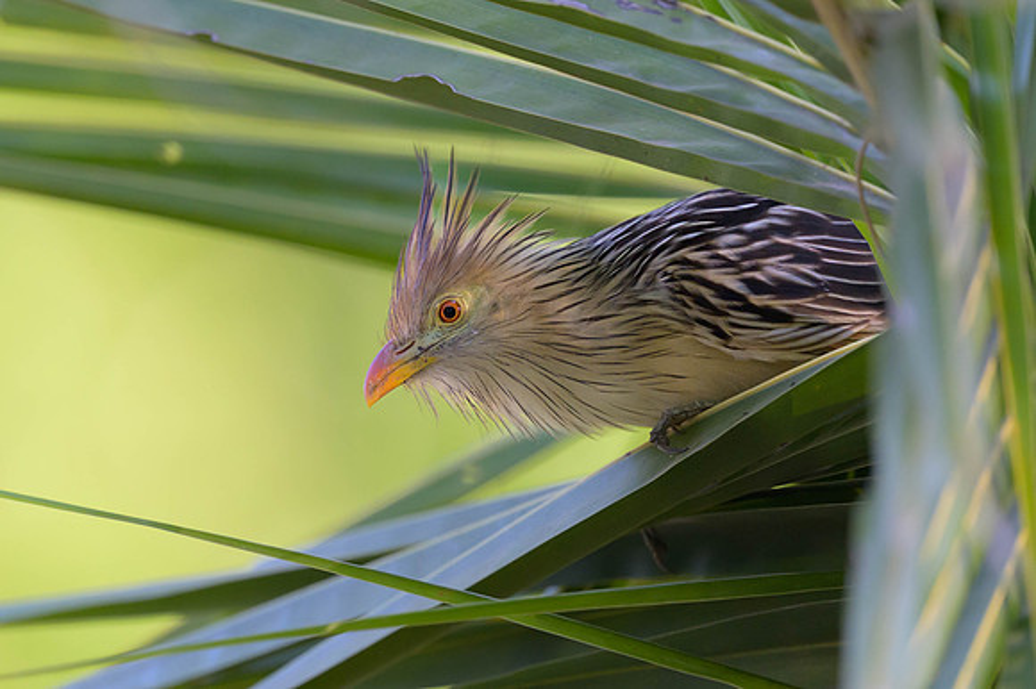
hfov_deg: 2.3
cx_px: 345
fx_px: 25805
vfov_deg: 1.5
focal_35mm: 897
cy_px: 386
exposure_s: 1/1250
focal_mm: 400
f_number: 2.8
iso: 800
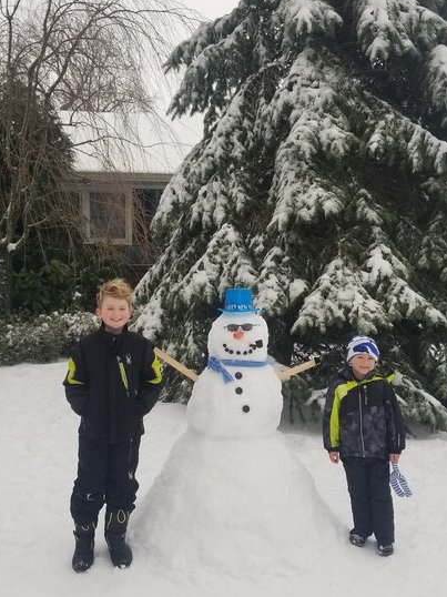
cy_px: 322
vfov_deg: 61.6
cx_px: 206
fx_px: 500
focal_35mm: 29
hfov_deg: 48.2
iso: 50
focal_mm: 4.25
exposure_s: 1/163
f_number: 1.7
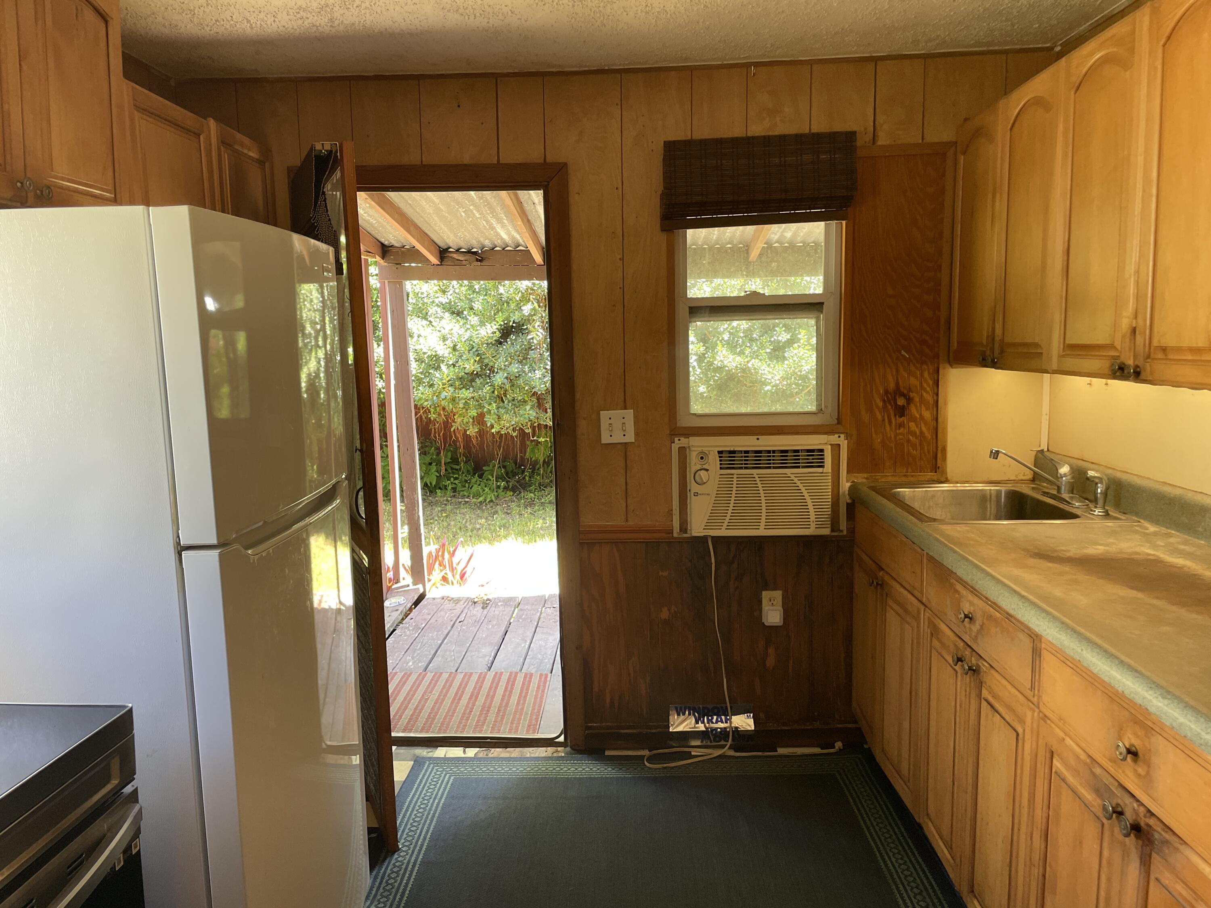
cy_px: 454
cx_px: 606
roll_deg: +0.9
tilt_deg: -8.7
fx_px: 910
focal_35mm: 26
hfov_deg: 67.3
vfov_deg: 53.1
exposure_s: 1/121
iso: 125
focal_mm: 4.2
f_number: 1.6
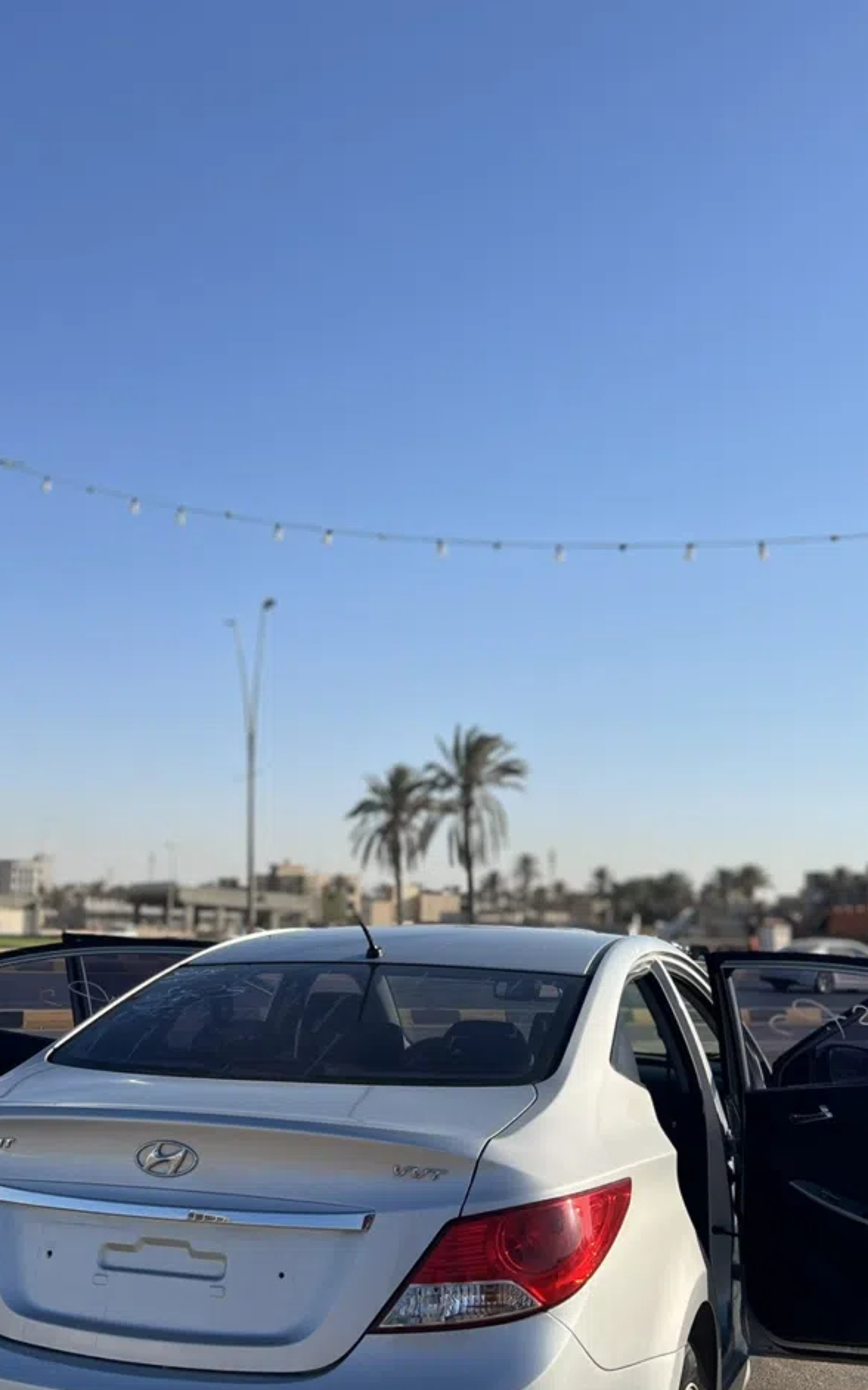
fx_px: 1514
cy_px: 748
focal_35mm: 40
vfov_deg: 49.2
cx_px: 440
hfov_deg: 32.0
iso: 50
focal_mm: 5.7
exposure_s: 1/5076
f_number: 1.5
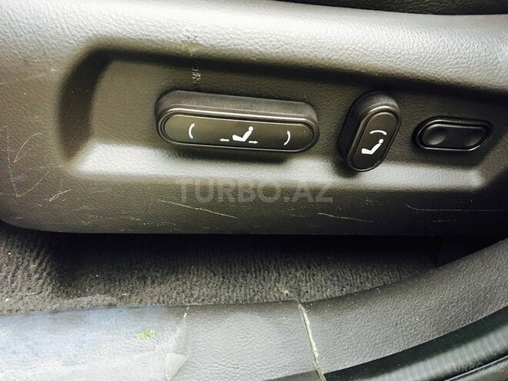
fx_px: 426
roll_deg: -8.7
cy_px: 190
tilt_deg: -40.6
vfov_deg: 48.2
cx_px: 254
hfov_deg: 61.7
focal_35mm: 29
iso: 200
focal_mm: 4.15
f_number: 2.2
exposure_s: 1/25
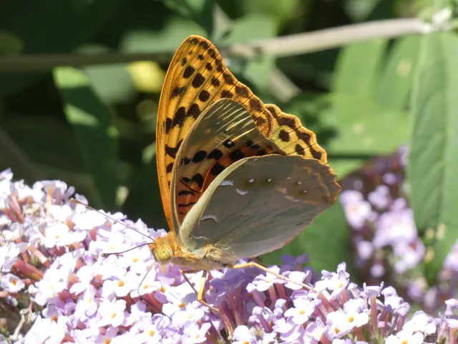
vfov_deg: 4.5
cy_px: 172
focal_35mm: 329
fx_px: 4353
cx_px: 229
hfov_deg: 6.0
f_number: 5.6
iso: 80
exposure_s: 1/160
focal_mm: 58.9
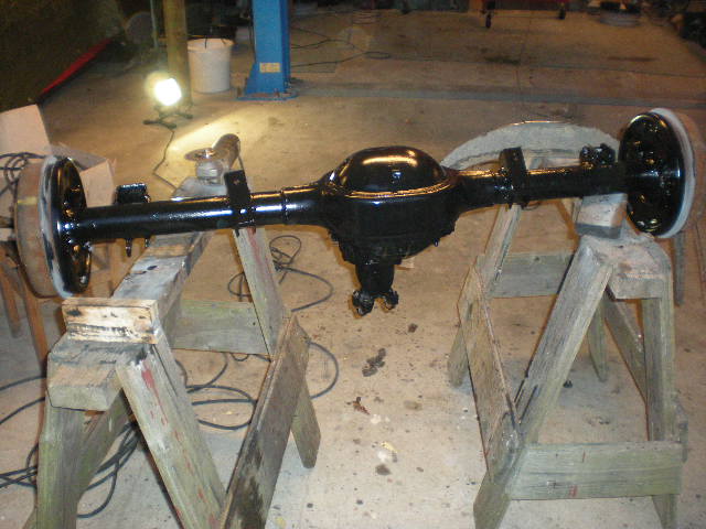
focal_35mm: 38
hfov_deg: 49.0
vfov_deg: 37.7
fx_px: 775
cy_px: 264
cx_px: 353
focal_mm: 6.3
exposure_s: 1/60
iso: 327
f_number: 3.1
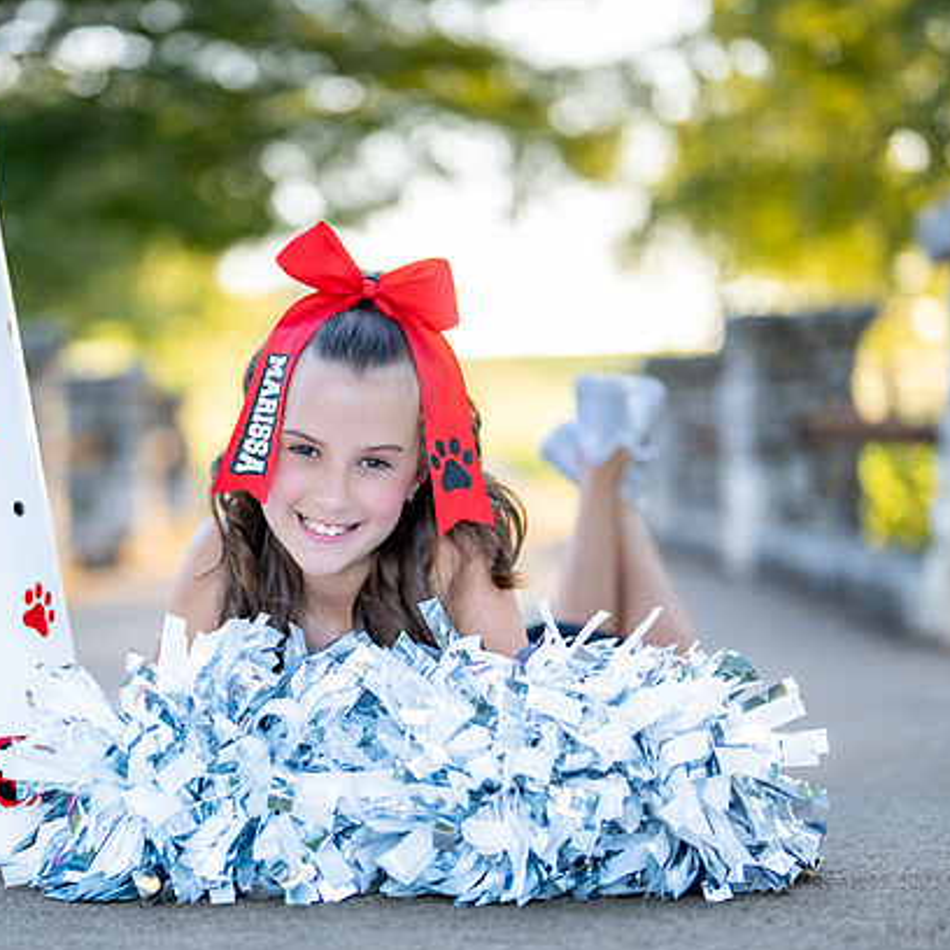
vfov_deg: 22.5
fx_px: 2391
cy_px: 537
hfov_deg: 22.4
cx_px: 333
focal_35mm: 77
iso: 200
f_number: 1.2
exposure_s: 1/1000
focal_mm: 50
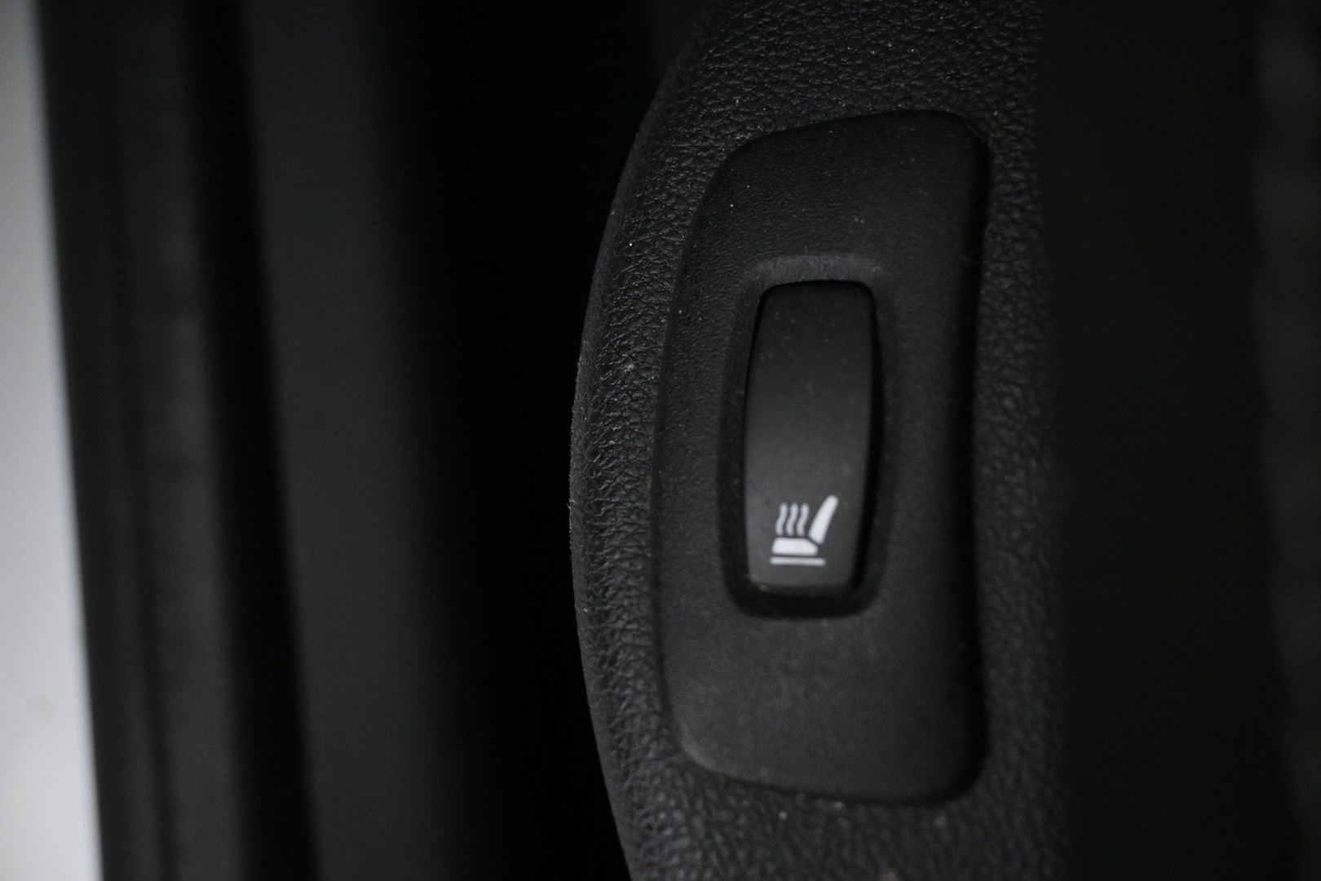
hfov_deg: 43.6
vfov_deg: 29.9
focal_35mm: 45
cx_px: 660
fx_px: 1651
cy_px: 440
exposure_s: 1/50
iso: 4000
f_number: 4.8
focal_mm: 30
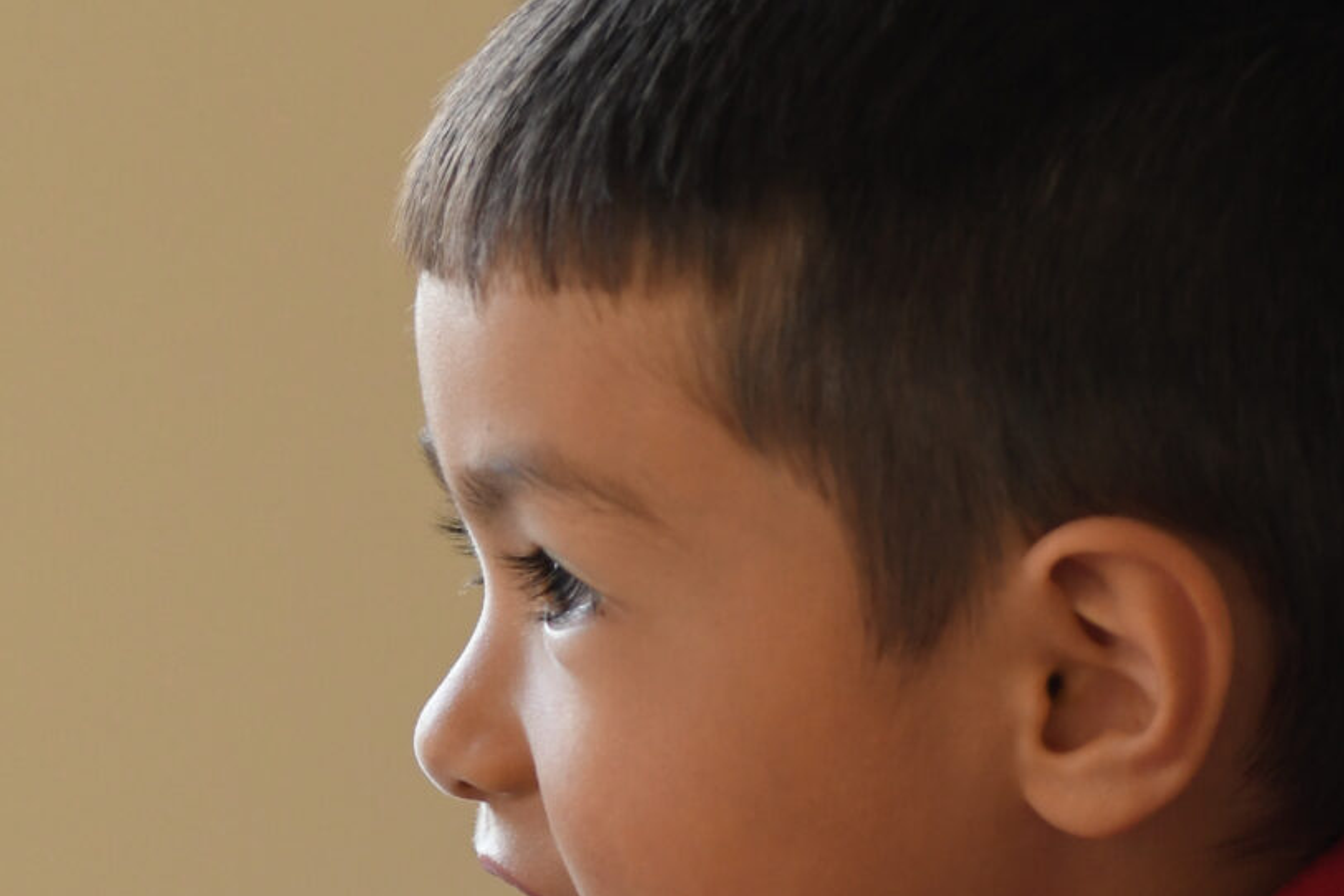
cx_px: 119
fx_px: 8472
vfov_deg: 6.0
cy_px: 1011
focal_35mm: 227
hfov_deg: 9.0
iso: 800
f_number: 3.5
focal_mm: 60
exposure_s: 1/80
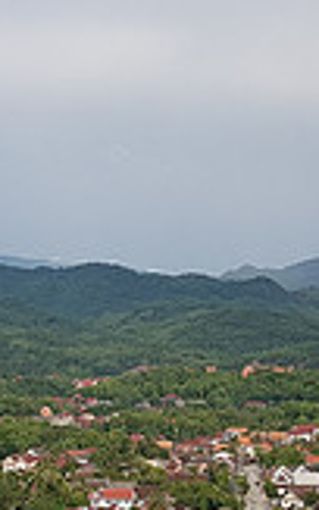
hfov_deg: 13.3
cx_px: 241
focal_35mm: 98
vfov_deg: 20.9
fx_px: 1362
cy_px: 421
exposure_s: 1/1052
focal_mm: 4.2
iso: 40
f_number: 1.7
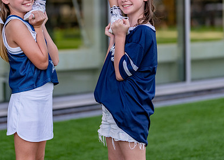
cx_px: 84
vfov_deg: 13.4
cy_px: 23
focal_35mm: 106
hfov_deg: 18.8
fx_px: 674
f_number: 1.2
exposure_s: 1/320
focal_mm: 50
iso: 125
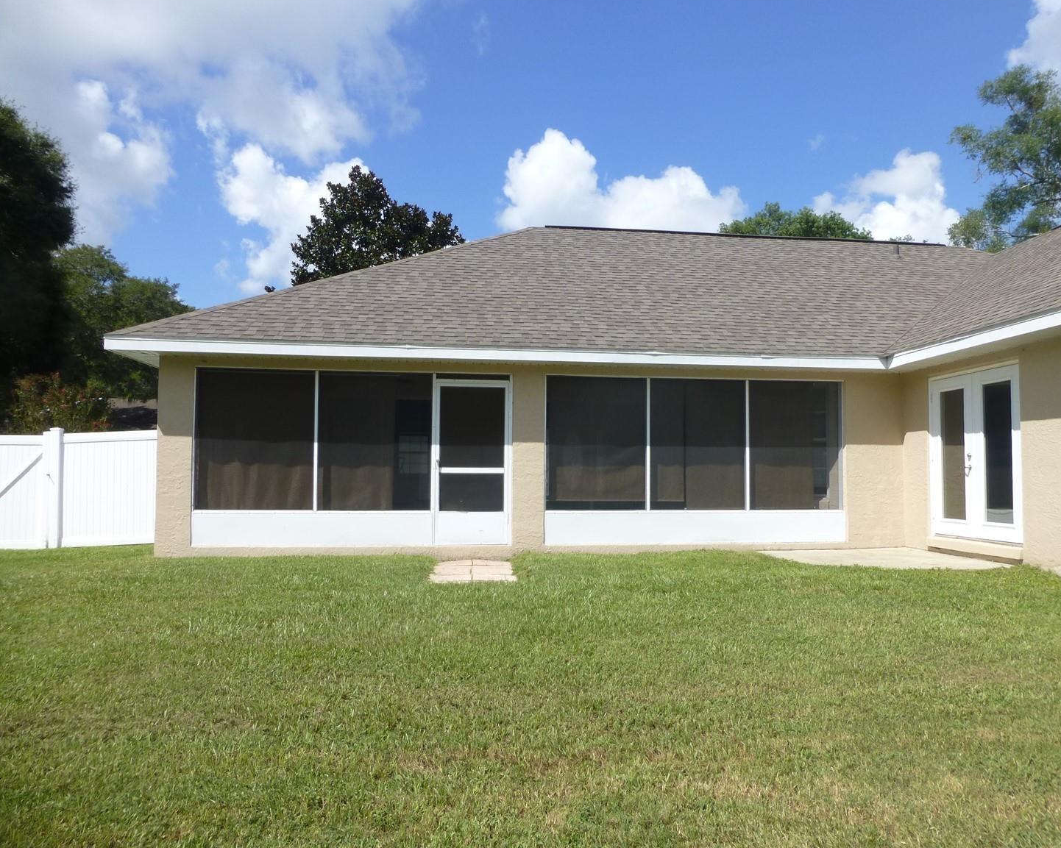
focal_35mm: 26
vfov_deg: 54.9
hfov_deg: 65.9
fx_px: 816
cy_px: 430
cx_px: 583
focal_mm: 4.3
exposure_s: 1/1000
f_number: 4
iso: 100
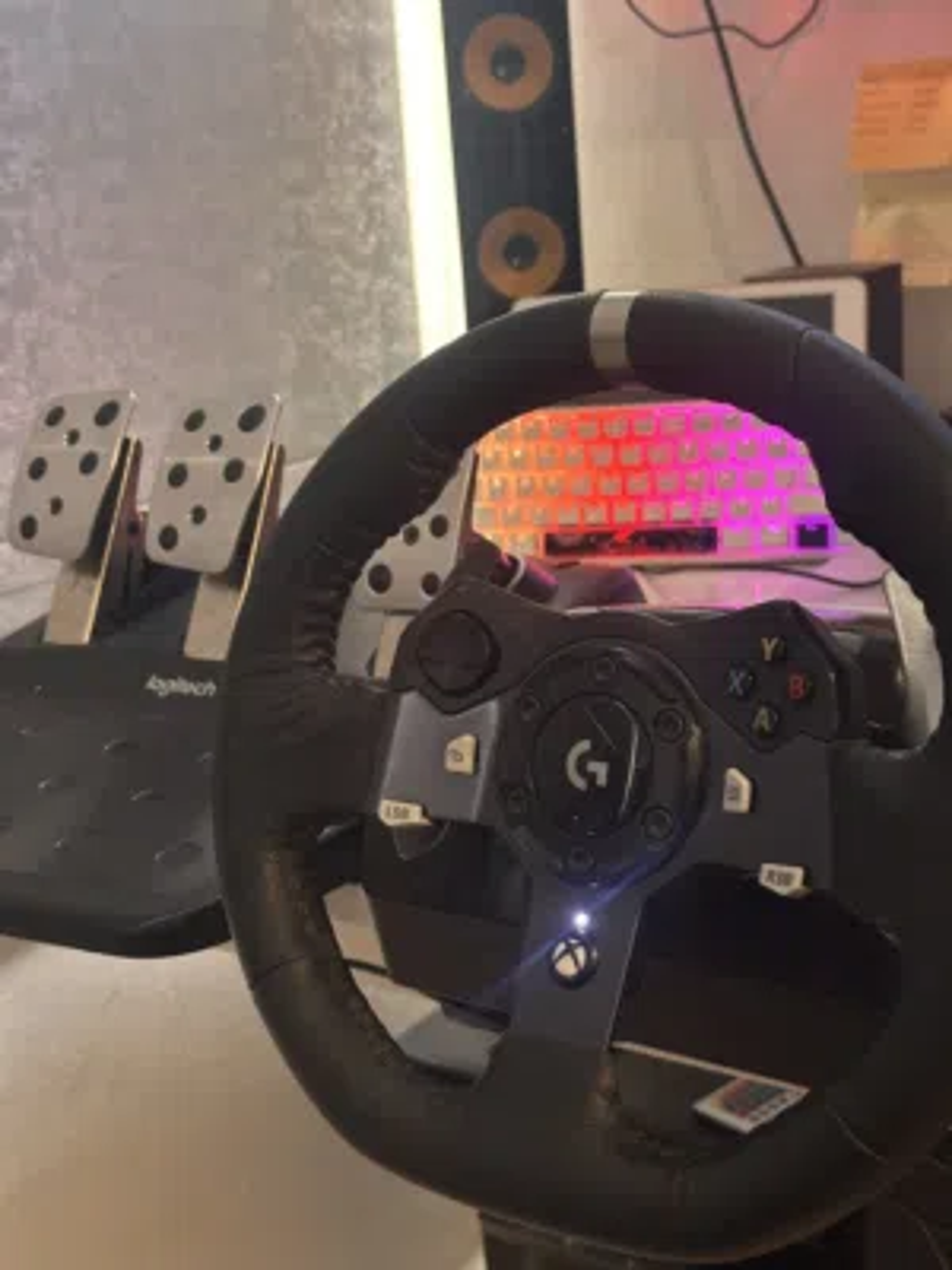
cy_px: 635
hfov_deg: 30.3
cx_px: 476
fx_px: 1760
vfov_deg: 39.7
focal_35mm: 48
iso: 640
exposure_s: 1/30
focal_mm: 6.86
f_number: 1.78
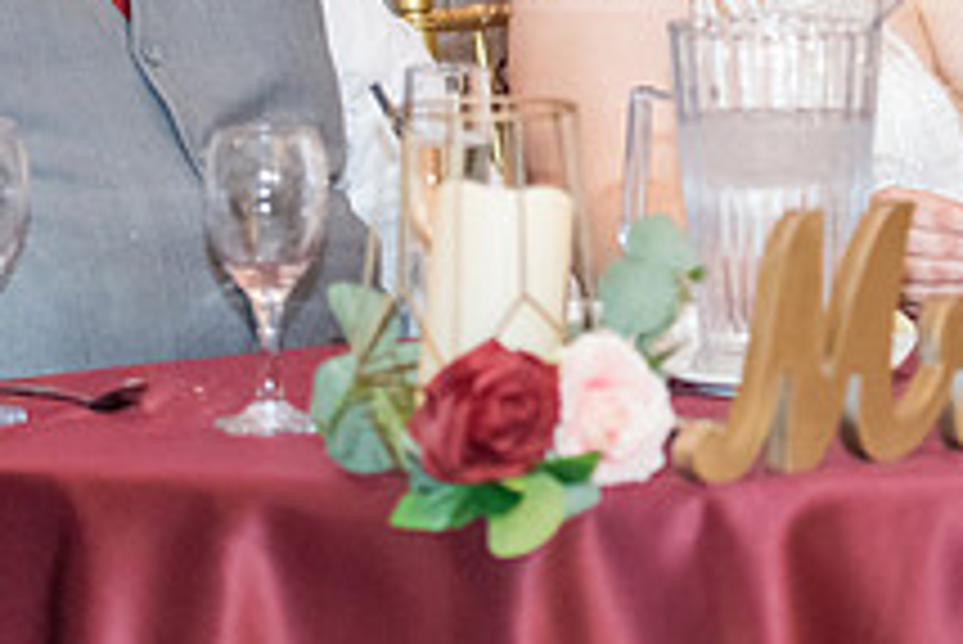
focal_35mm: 284
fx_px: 7602
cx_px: 860
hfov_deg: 7.2
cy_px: -97
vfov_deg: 4.8
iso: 3200
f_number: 2.8
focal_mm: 105
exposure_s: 1/250
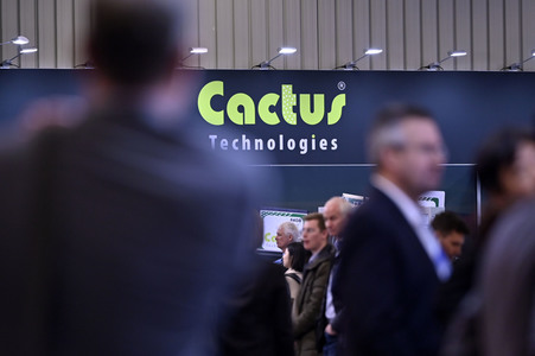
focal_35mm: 200
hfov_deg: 10.3
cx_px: 268
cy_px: 178
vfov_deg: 6.9
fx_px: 2970
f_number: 2.8
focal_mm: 200
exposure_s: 1/250
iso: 500
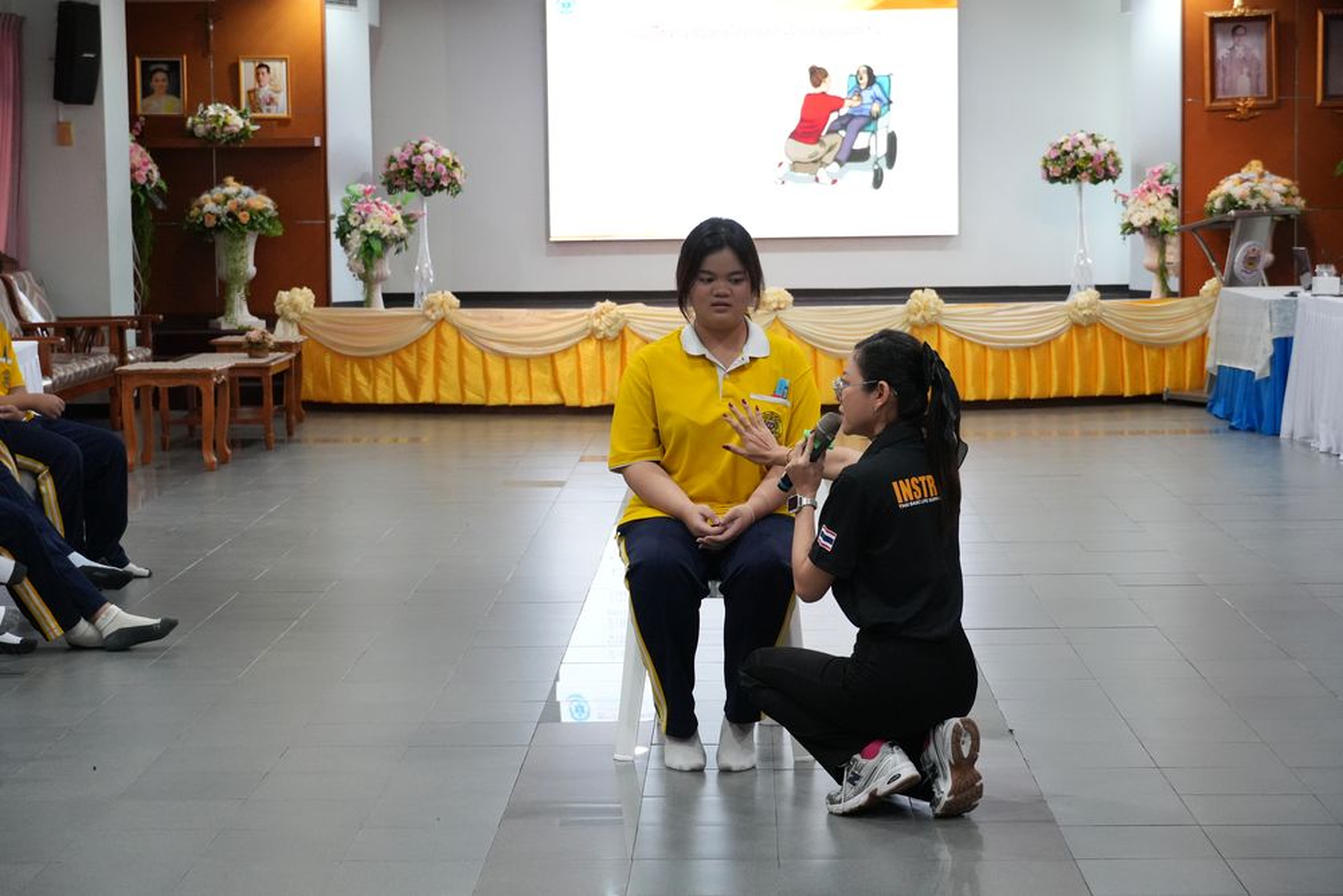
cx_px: 672
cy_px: 448
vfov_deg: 18.2
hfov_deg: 27.0
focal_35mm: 75
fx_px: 2798
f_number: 5
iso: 3200
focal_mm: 50
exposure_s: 1/160
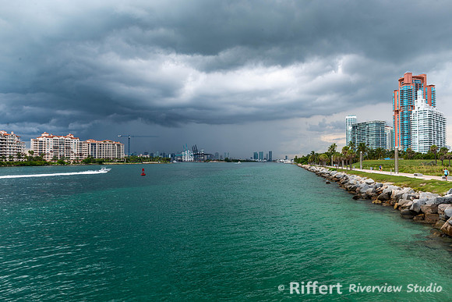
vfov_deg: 52.4
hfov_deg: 72.8
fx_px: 306
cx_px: 226
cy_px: 151
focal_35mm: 24
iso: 100
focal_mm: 24
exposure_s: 1/100
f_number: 11
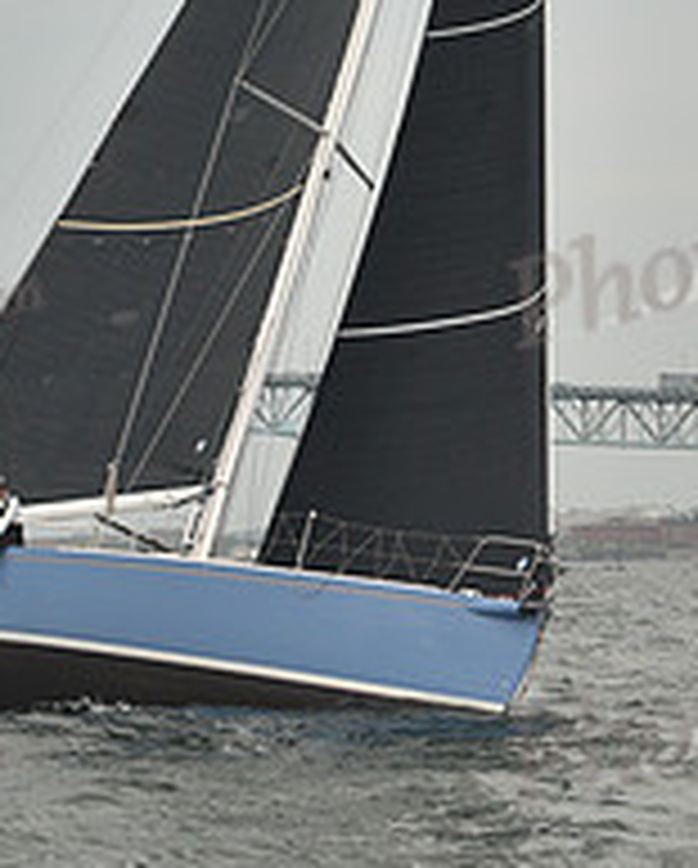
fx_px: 5075
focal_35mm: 197
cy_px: 63
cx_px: 277
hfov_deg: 7.9
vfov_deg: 9.7
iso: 250
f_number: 5.6
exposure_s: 1/500
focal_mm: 70
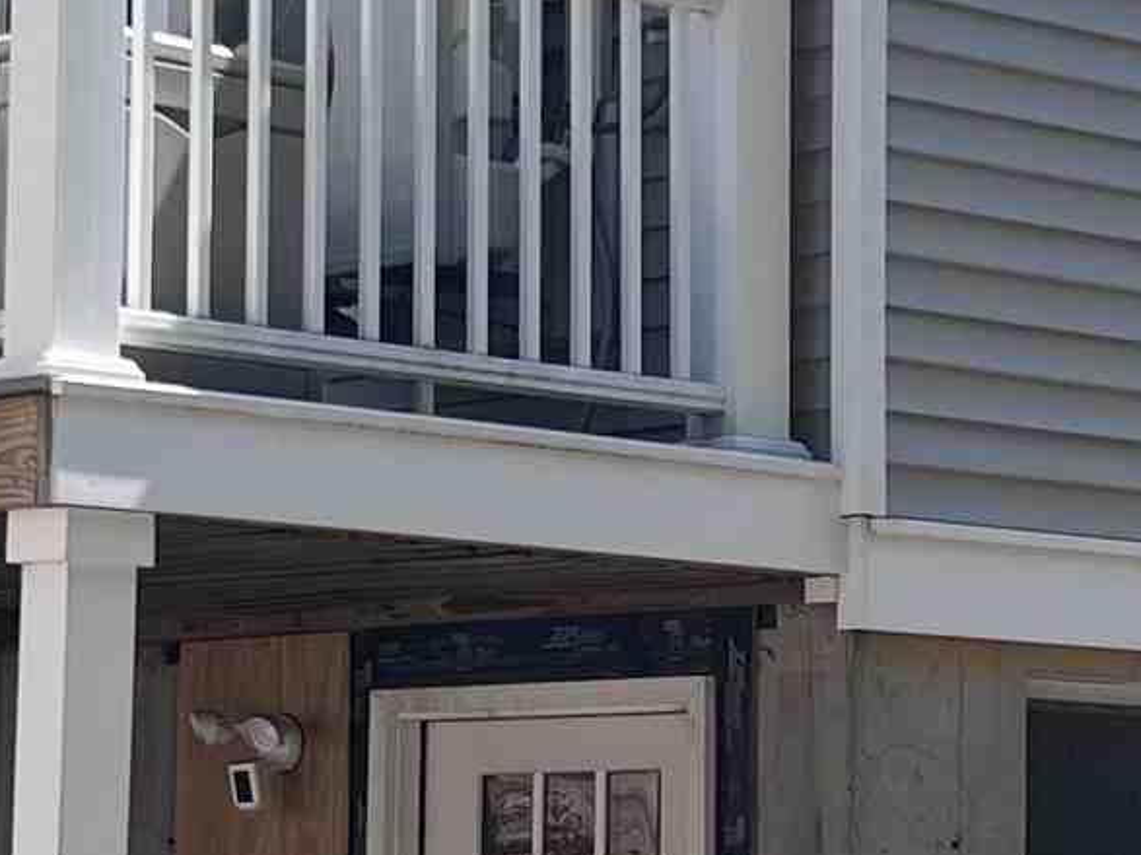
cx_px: 410
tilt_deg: +5.3
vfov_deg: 10.9
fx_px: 4482
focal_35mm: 136
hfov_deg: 14.5
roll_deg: -0.3
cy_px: 449
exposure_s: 1/2404
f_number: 1.5
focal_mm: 5.7
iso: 50
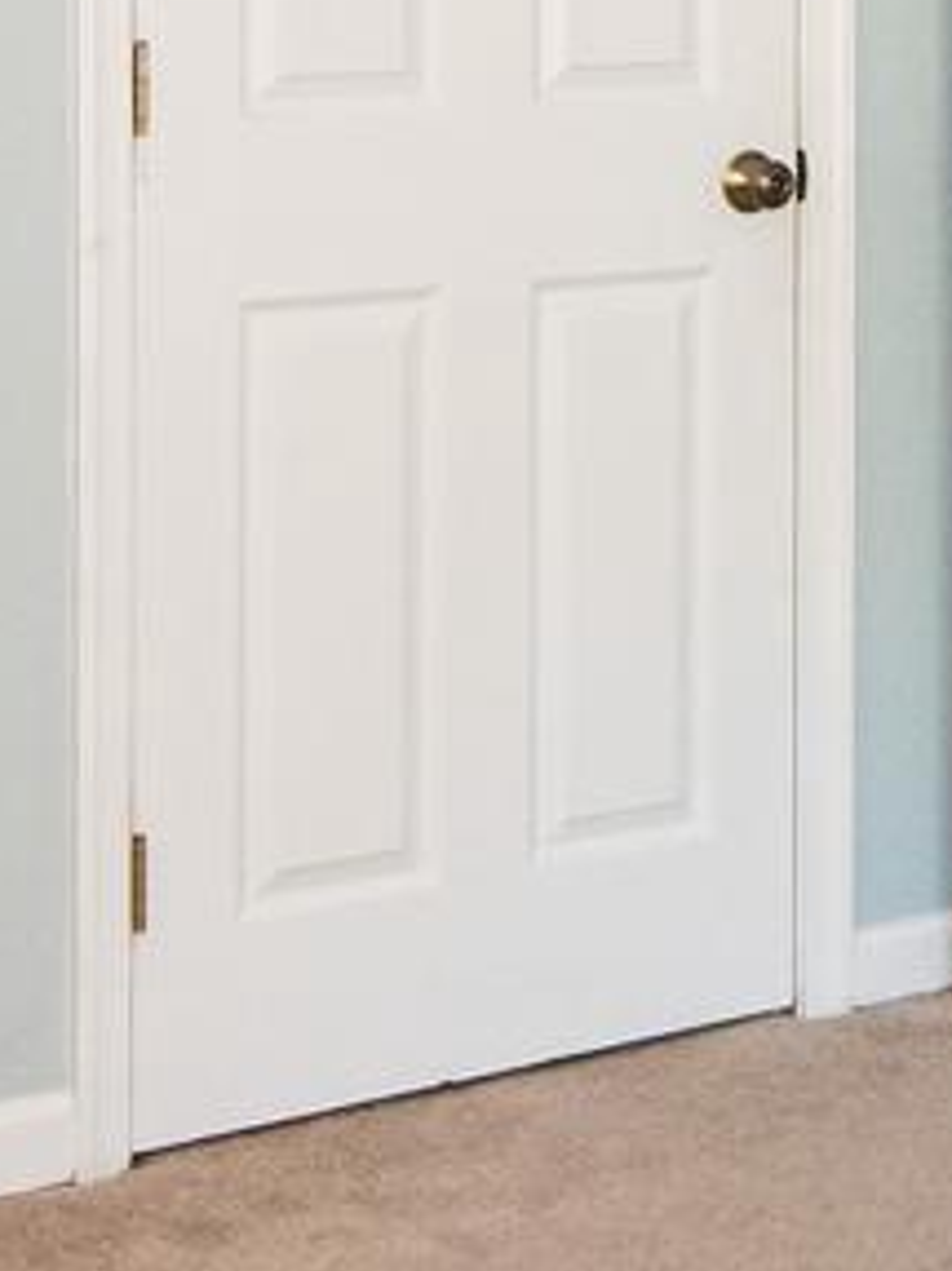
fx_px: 3780
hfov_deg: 13.7
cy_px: -232
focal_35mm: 103
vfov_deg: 18.2
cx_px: 1302
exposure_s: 1/80
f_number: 8
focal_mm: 15
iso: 2000
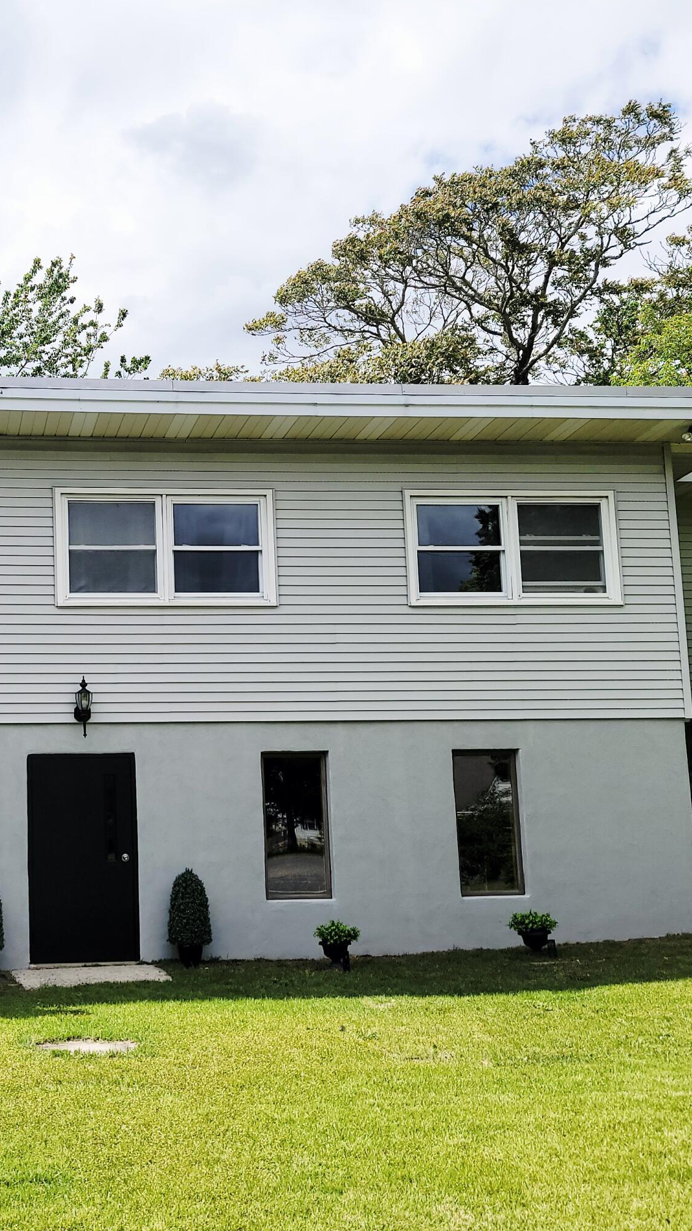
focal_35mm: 39
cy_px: 672
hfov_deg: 29.0
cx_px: 43
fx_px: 1272
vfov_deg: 51.5
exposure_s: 1/1148
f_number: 1.8
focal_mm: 6.7
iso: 16
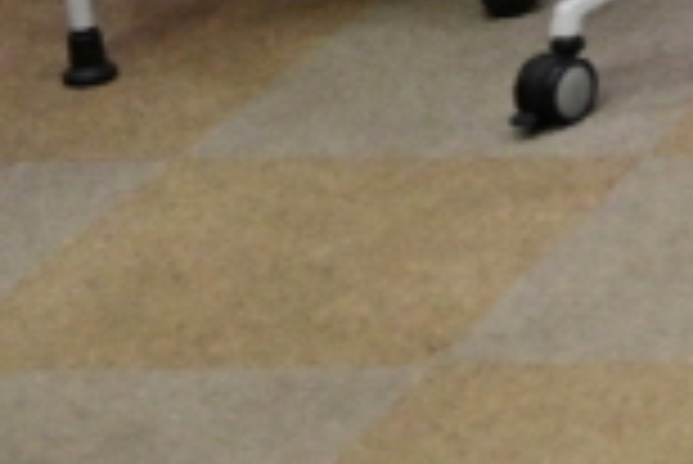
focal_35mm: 210
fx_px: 4046
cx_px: 2552
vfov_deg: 6.3
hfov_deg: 7.6
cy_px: -644
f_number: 3.2
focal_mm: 27
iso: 1600
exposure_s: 1/250
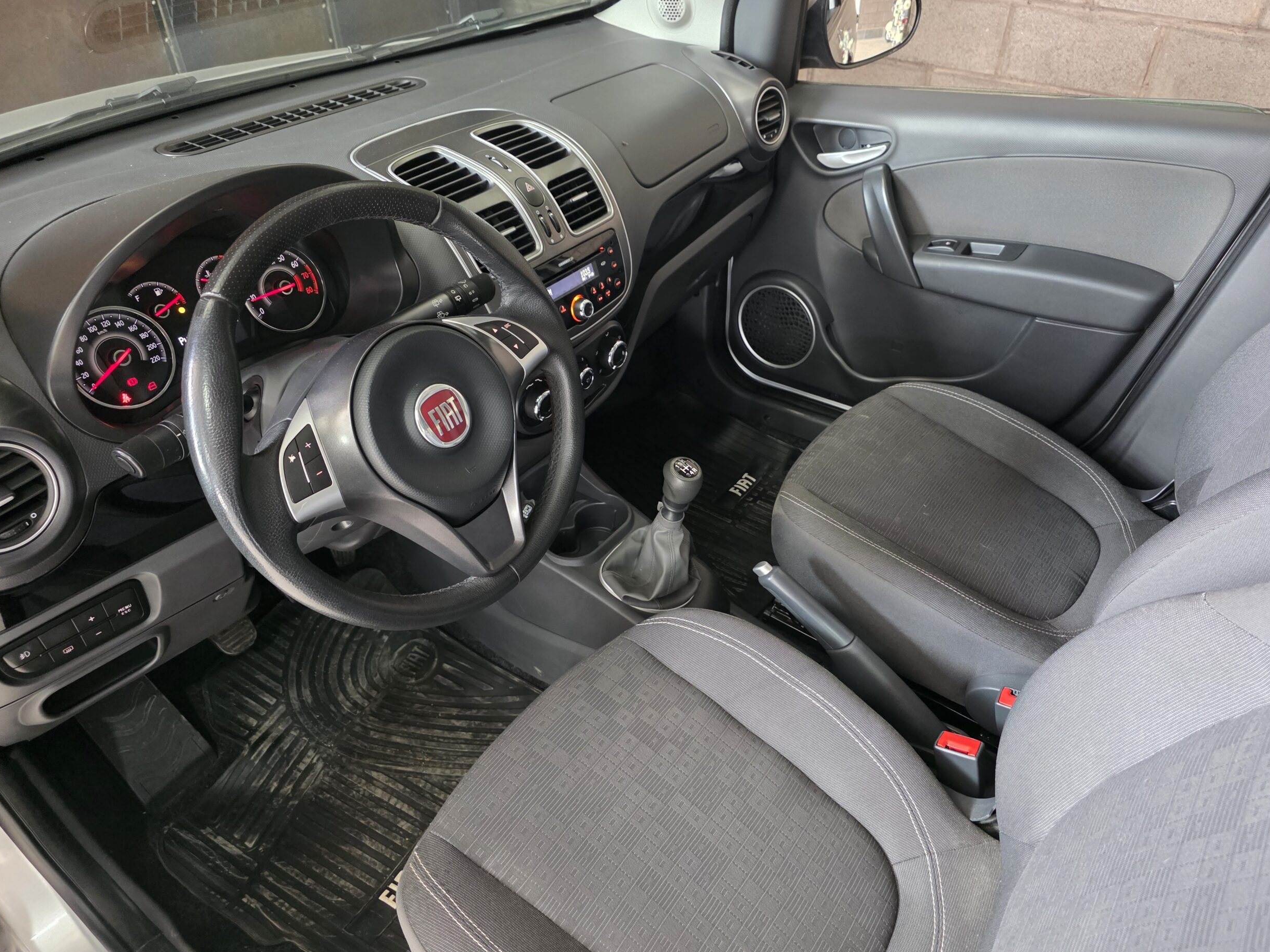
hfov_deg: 71.6
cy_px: 488
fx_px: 881
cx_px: 660
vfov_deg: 56.8
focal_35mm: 24
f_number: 1.7
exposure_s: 1/100
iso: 1250
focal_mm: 6.3
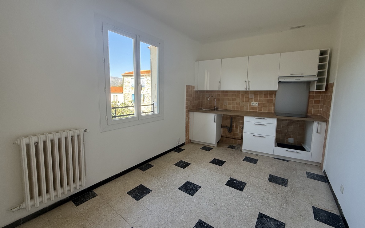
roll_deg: -0.5
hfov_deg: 101.5
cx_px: 181
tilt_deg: -6.0
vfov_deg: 74.8
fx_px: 149
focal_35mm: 15
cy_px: 109
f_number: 2.2
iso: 64
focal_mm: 2.22
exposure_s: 1/99
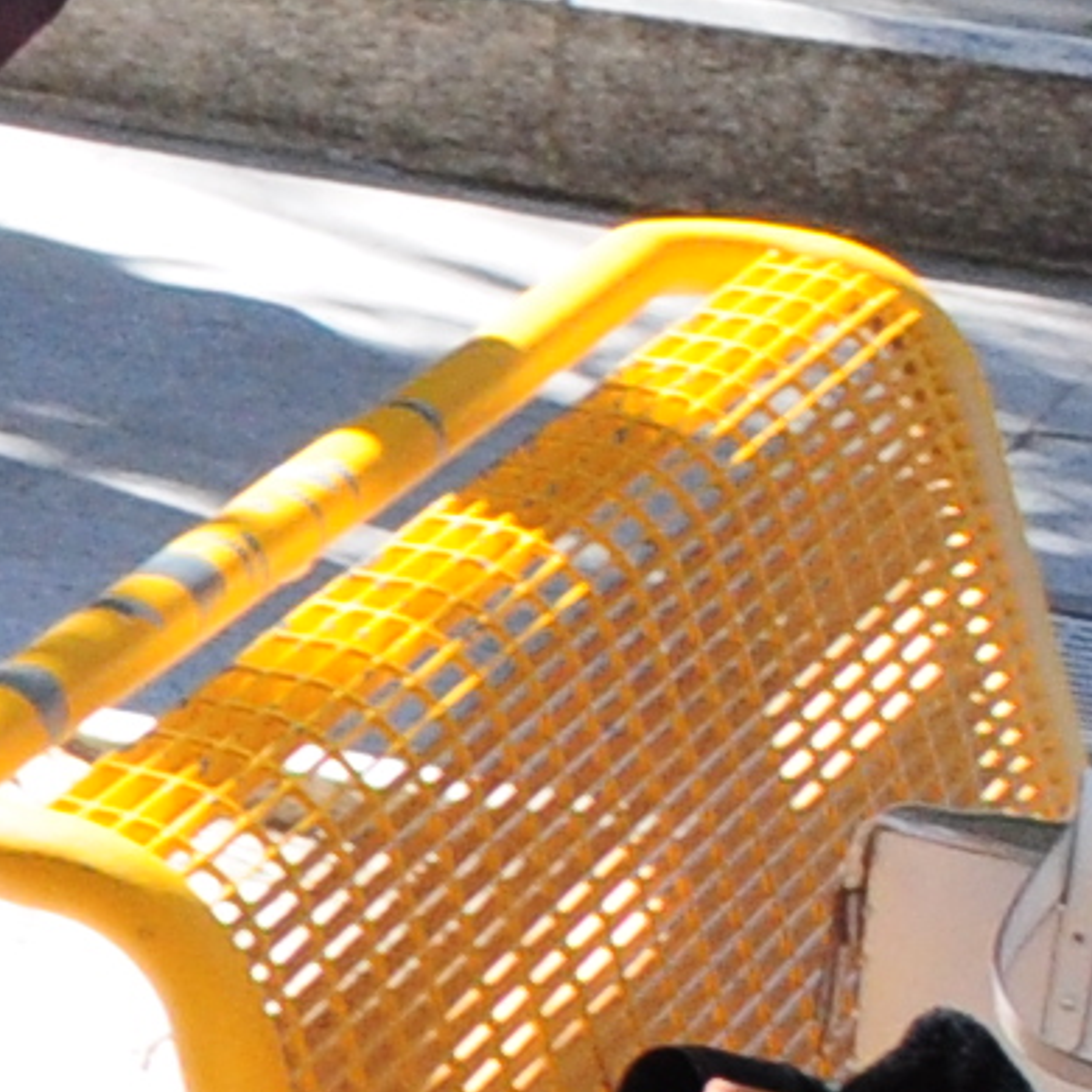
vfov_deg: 6.8
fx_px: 8994
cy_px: -837
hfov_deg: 5.4
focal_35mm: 252
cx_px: -4262
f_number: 8
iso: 640
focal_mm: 18
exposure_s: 1/250
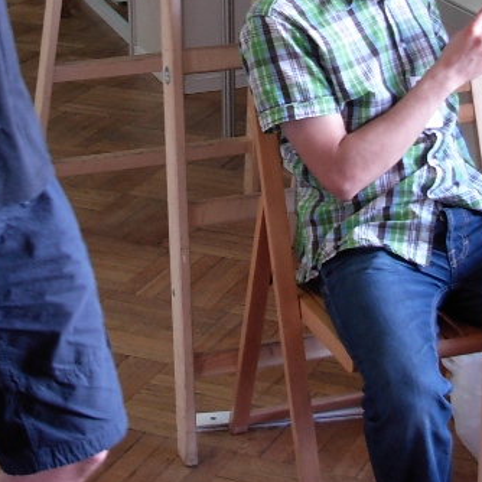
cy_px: -66
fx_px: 1623
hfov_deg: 16.9
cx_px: 192
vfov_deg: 16.3
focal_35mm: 103
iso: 79
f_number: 2.9
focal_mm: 6.3
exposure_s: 1/10
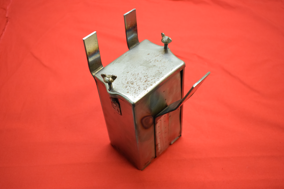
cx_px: 142
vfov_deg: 33.0
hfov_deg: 47.9
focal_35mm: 40
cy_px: 94
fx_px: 320
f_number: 5
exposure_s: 1/125
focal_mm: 27
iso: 2000
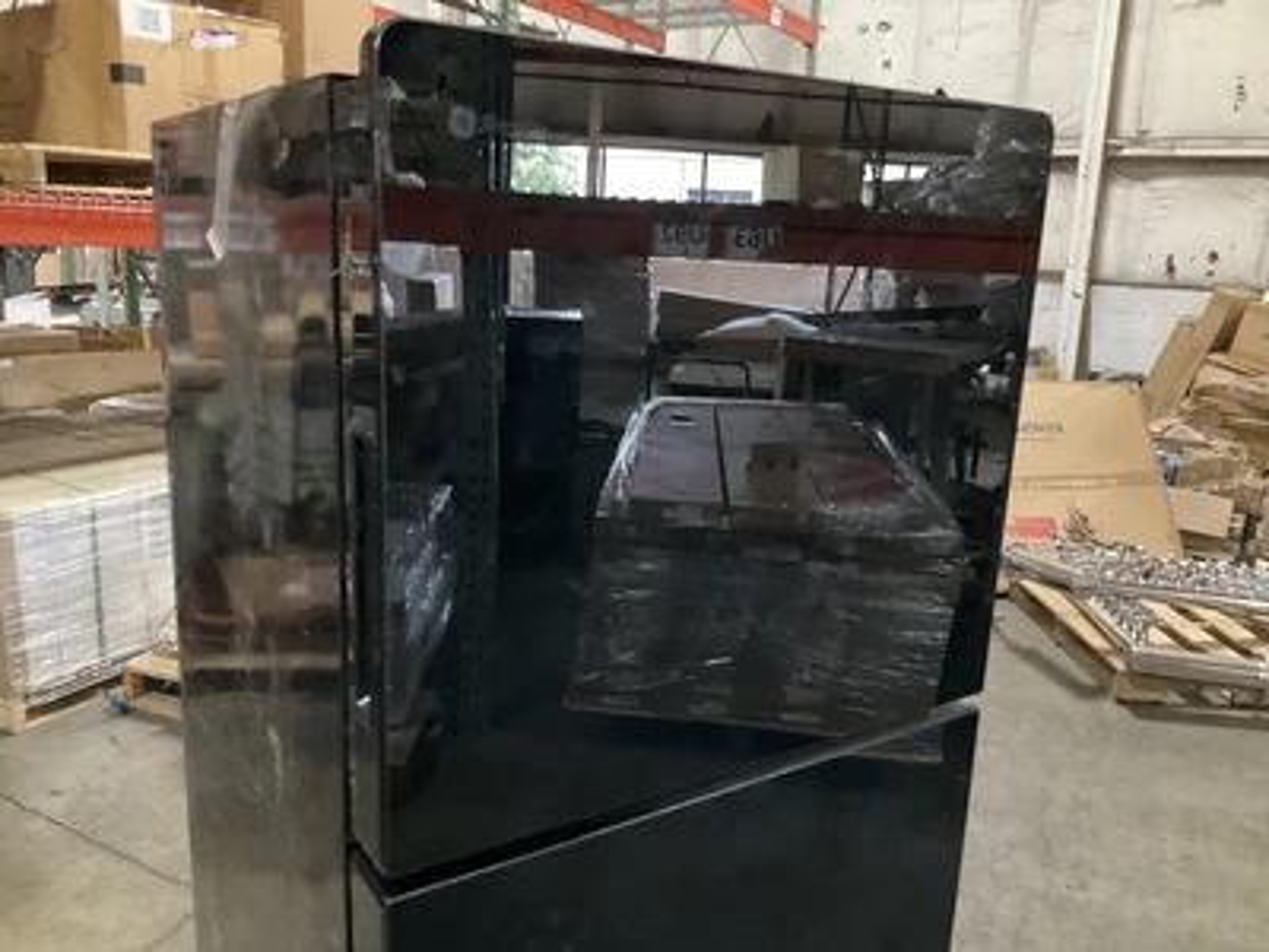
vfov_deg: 48.2
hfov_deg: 61.7
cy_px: 476
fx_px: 1063
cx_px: 634
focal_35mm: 29
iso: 500
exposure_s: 1/20
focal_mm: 3
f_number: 1.8
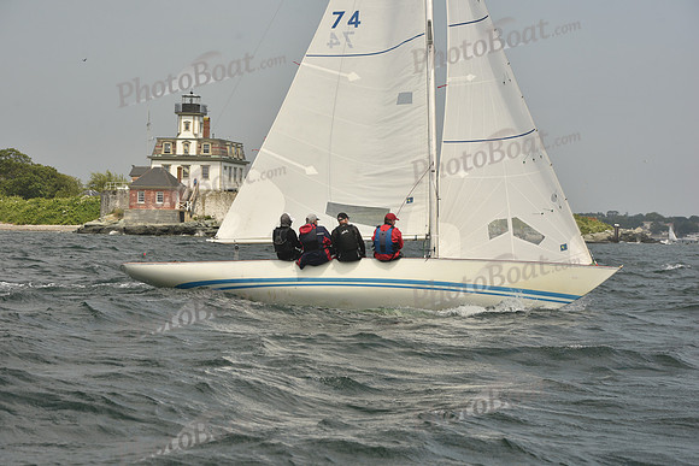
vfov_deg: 15.2
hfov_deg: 22.6
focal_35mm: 90
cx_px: 350
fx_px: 1748
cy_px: 233
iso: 250
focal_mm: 90
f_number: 8
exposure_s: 1/640
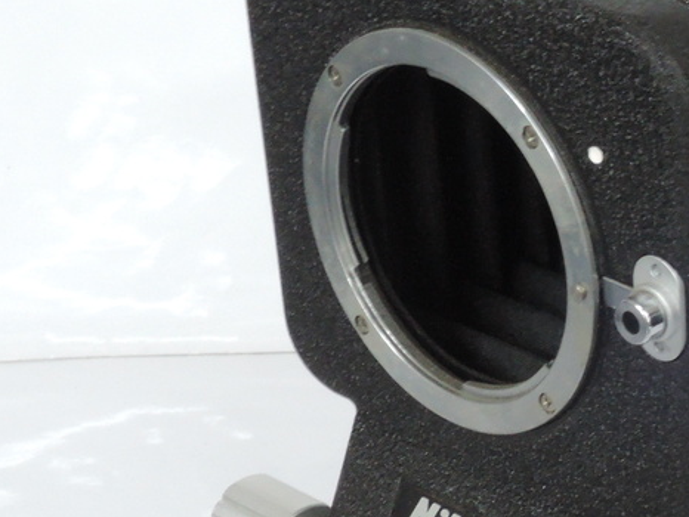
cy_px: 344
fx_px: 2051
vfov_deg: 14.4
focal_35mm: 103
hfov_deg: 18.5
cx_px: 716
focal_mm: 8.6
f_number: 8
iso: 800
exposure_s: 1/13
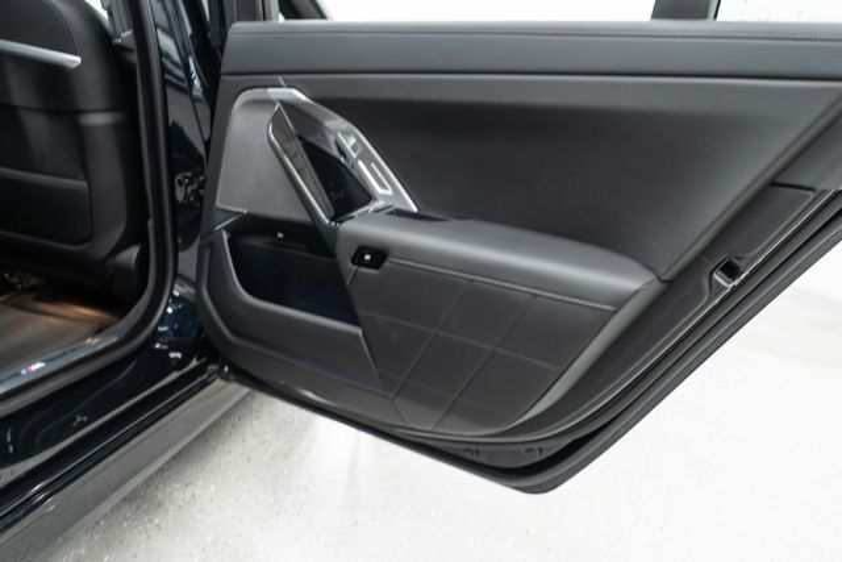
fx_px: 655
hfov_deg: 65.5
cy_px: 281
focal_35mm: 28
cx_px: 421
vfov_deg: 46.4
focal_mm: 28
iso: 1000
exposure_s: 1/50
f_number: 3.2
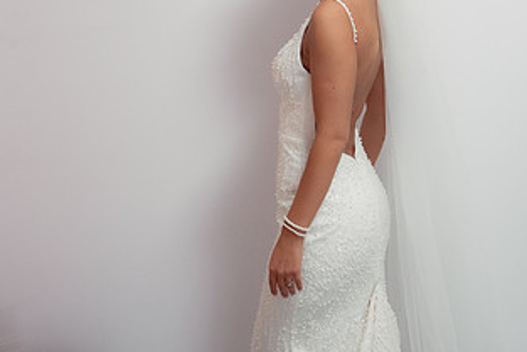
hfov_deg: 35.5
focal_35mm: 56
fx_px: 820
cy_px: 41
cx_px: 310
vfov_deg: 23.6
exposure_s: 1/640
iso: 1250
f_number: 2.8
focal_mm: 21
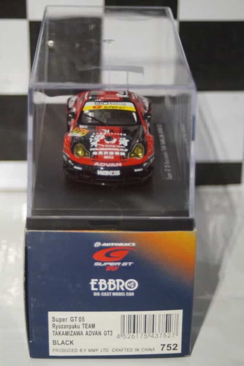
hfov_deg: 15.2
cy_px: 183
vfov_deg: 22.6
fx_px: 915
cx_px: 122
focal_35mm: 90
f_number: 5.6
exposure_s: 1/160
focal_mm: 60
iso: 3200
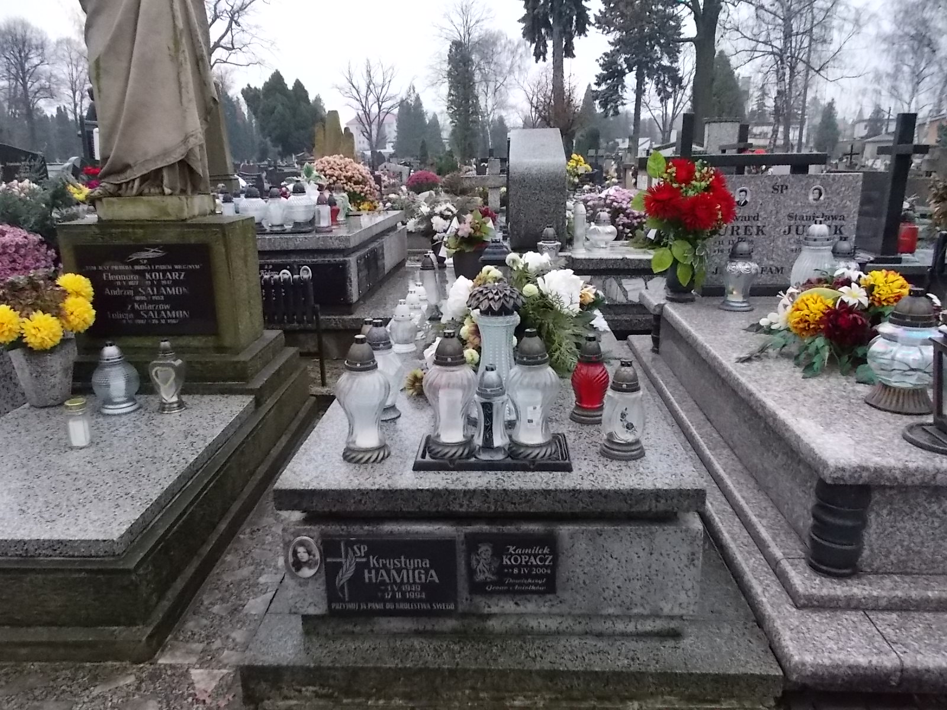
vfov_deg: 53.1
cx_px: 474
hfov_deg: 67.3
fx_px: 711
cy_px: 355
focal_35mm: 26
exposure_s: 1/250
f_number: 3.2
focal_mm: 4.6
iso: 400
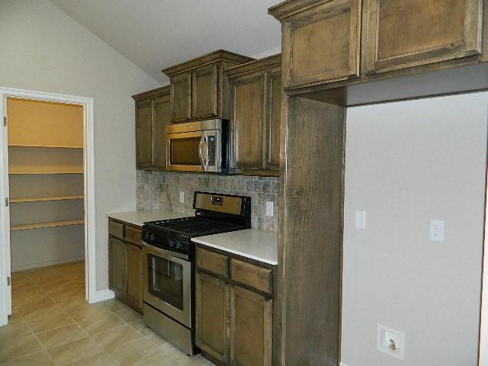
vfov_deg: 54.9
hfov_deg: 69.4
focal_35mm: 25
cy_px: 183
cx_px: 244
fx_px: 352
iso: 200
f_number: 3.1
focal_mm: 4.5
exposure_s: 1/30
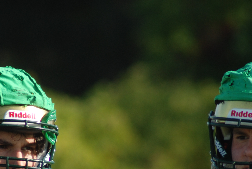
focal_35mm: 857
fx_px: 6006
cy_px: 156
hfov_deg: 2.4
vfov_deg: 1.6
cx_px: 113
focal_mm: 250
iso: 200
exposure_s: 1/640
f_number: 5.3
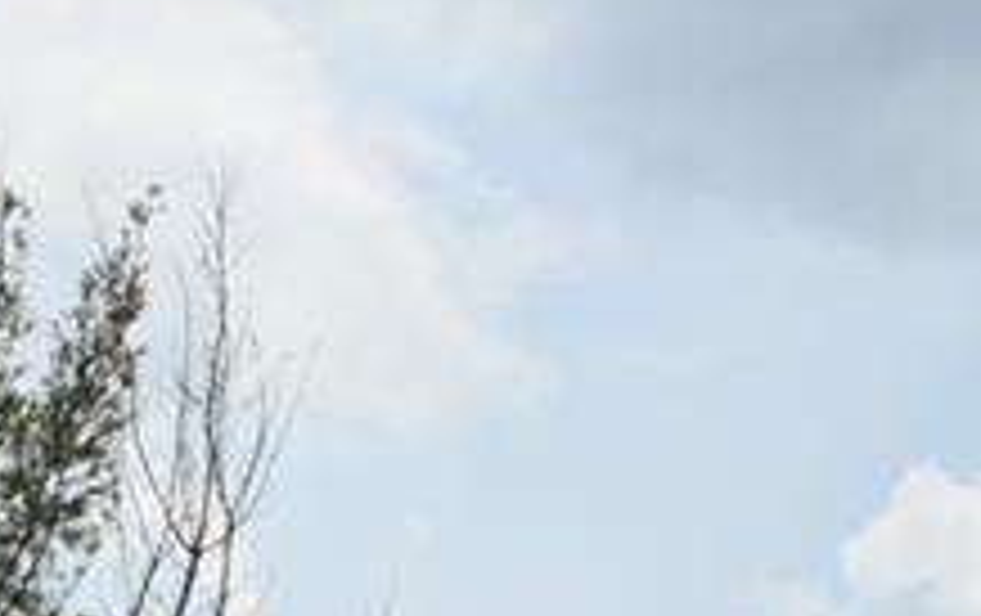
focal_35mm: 306
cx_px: -279
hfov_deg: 6.8
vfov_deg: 4.2
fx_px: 8194
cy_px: 1484
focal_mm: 41
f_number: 8
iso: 100
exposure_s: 1/500
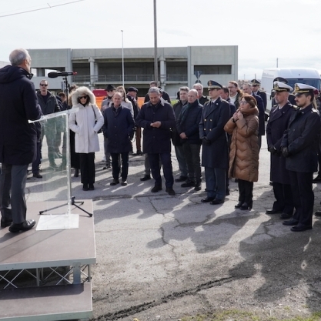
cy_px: 138
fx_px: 462
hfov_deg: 38.3
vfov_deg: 38.3
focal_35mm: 44
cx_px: 172
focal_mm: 18
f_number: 8
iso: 800
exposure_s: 1/1000
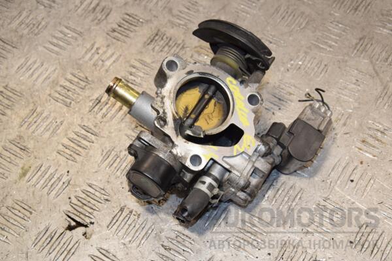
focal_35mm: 68
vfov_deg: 20.2
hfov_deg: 29.9
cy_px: 130
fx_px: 735
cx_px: 196
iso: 800
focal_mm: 45
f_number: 8
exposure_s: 1/200
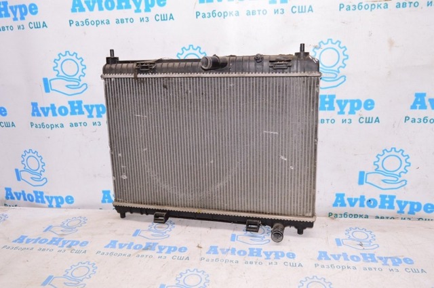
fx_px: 361
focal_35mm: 30
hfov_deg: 62.0
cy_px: 144
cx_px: 217
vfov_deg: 43.5
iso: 1600
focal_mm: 20
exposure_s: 1/100
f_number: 8
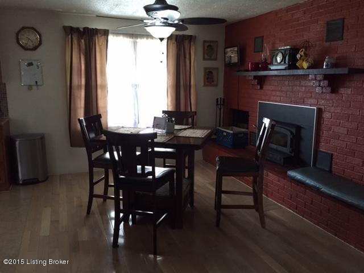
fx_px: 305
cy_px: 136
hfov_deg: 61.7
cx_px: 182
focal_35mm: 29
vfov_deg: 48.2
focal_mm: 4.15
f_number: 2.2
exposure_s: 1/30
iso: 200
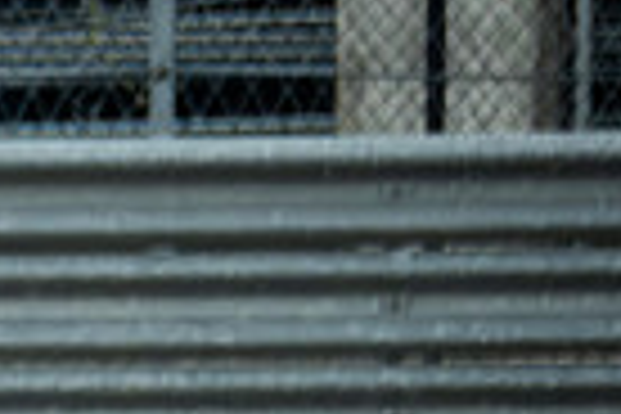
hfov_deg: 0.8
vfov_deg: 0.5
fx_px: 43449
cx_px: -513
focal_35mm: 2519
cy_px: 722
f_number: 5.6
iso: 2500
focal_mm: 400
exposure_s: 1/1600
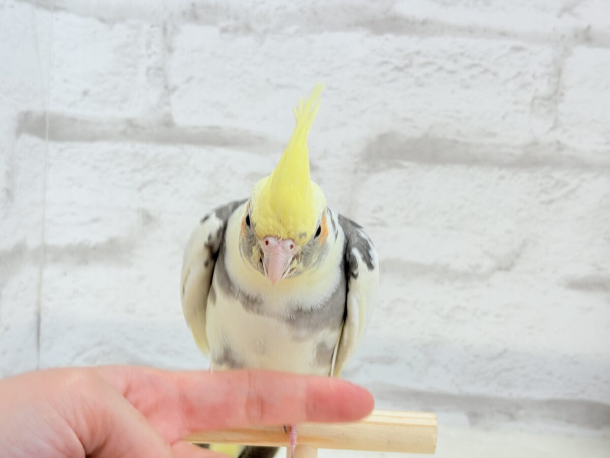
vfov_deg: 28.0
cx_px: 305
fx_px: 916
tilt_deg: -3.5
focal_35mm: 52
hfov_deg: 36.8
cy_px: 229
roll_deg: -2.7
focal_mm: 5.96
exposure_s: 1/50
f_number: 1.6
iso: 32
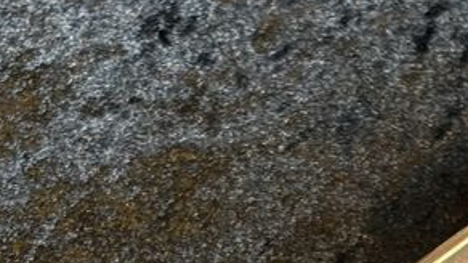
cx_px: 258
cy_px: 550
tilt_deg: -54.1
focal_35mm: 248
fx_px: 3076
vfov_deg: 4.8
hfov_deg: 8.7
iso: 160
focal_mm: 5.96
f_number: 1.6
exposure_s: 1/40
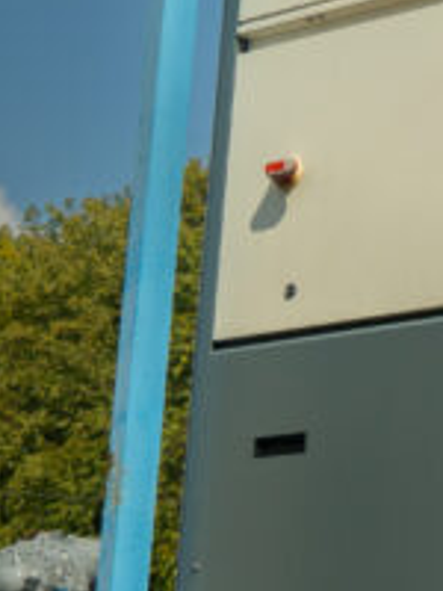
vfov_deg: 16.7
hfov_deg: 11.0
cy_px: 285
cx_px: 989
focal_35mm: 118
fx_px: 2013
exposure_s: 1/250
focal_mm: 24
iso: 100
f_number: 5.6
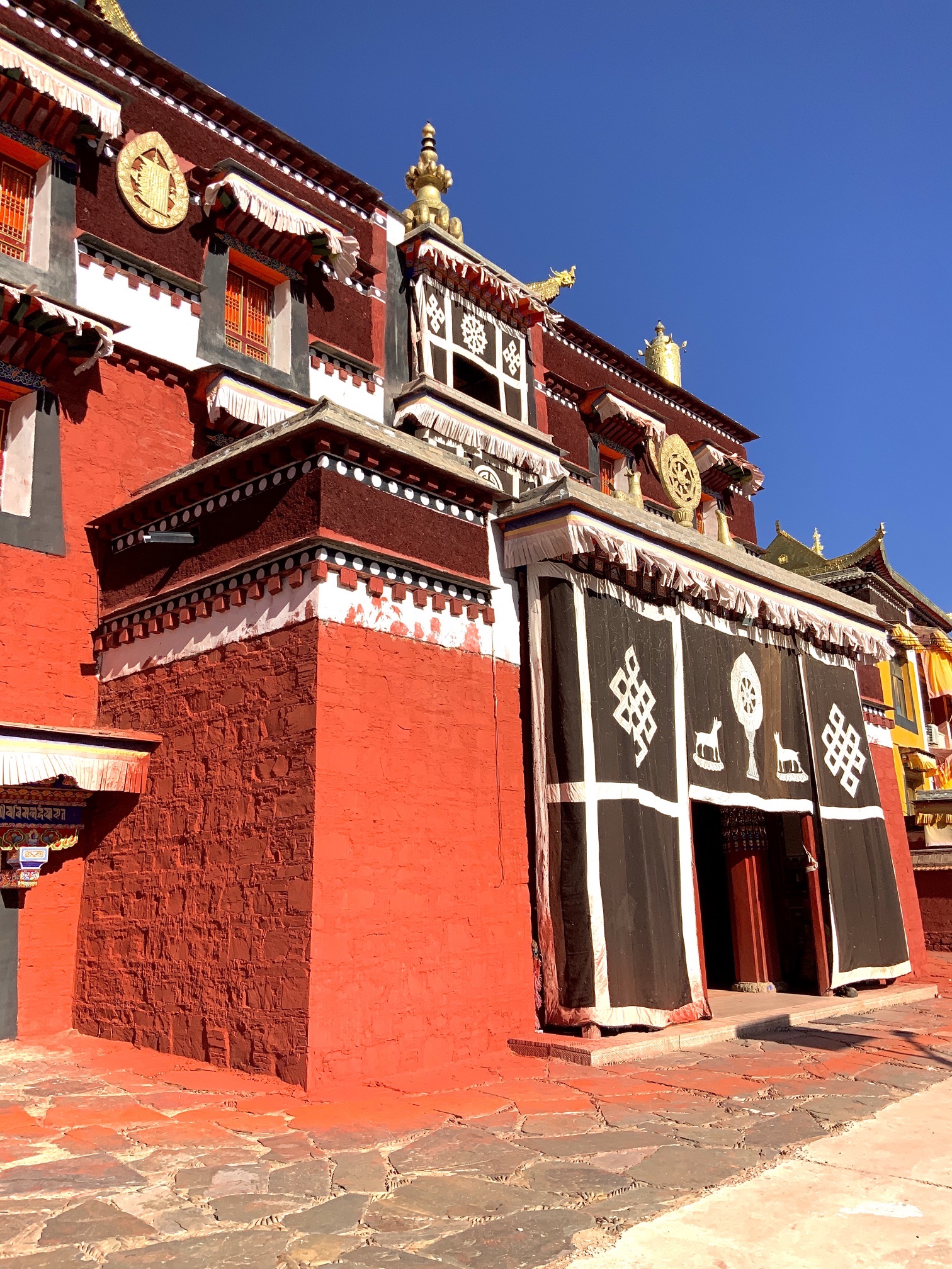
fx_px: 1063
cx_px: 476
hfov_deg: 48.2
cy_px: 634
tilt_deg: +14.0
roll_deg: +1.3
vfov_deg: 61.7
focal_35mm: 29
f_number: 1.8
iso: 20
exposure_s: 1/2058
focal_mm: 3
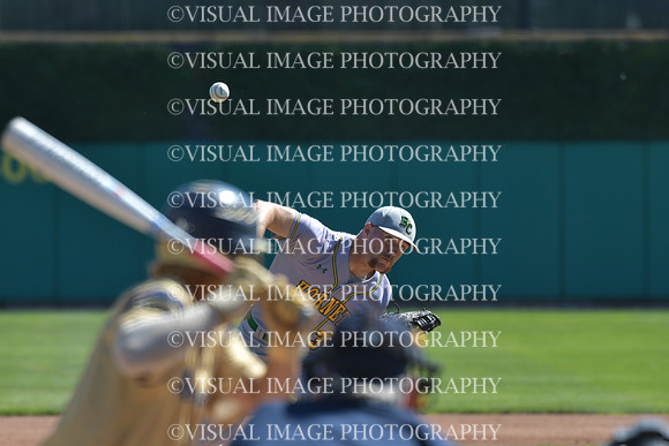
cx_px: 334
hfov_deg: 4.0
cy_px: 223
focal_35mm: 510
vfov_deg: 2.7
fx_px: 9479
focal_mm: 340
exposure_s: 1/2000
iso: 640
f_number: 5.6
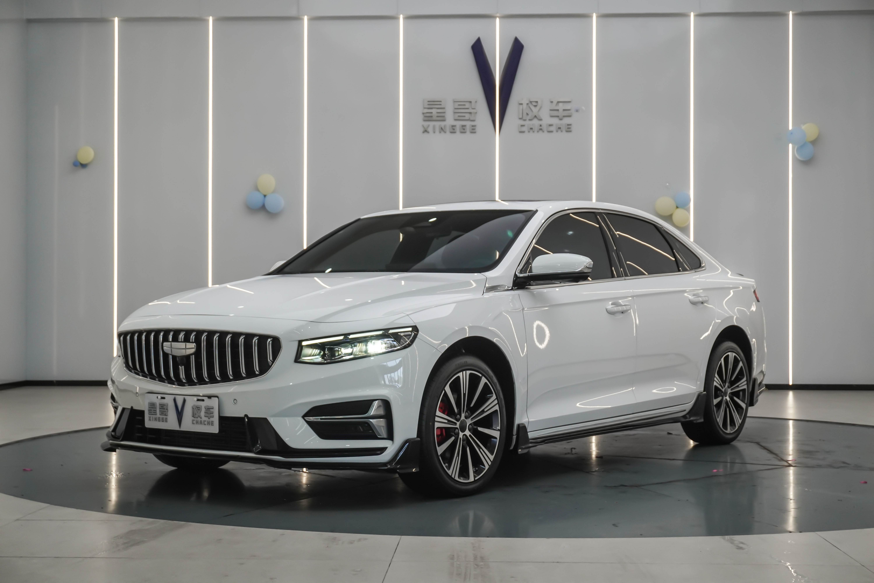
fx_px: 1274
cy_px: 292
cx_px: 437
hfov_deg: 37.9
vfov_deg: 25.8
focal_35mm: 52
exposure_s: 1/125
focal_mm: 35
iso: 640
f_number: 6.3
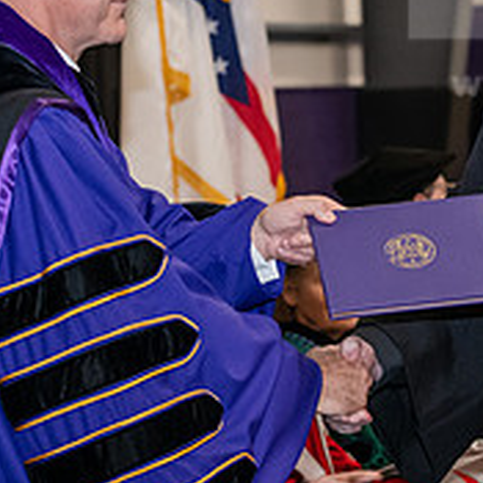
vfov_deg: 8.9
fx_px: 3110
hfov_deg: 8.9
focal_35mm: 197
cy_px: 142
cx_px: 326
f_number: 5
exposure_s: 1/200
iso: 2500
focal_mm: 70
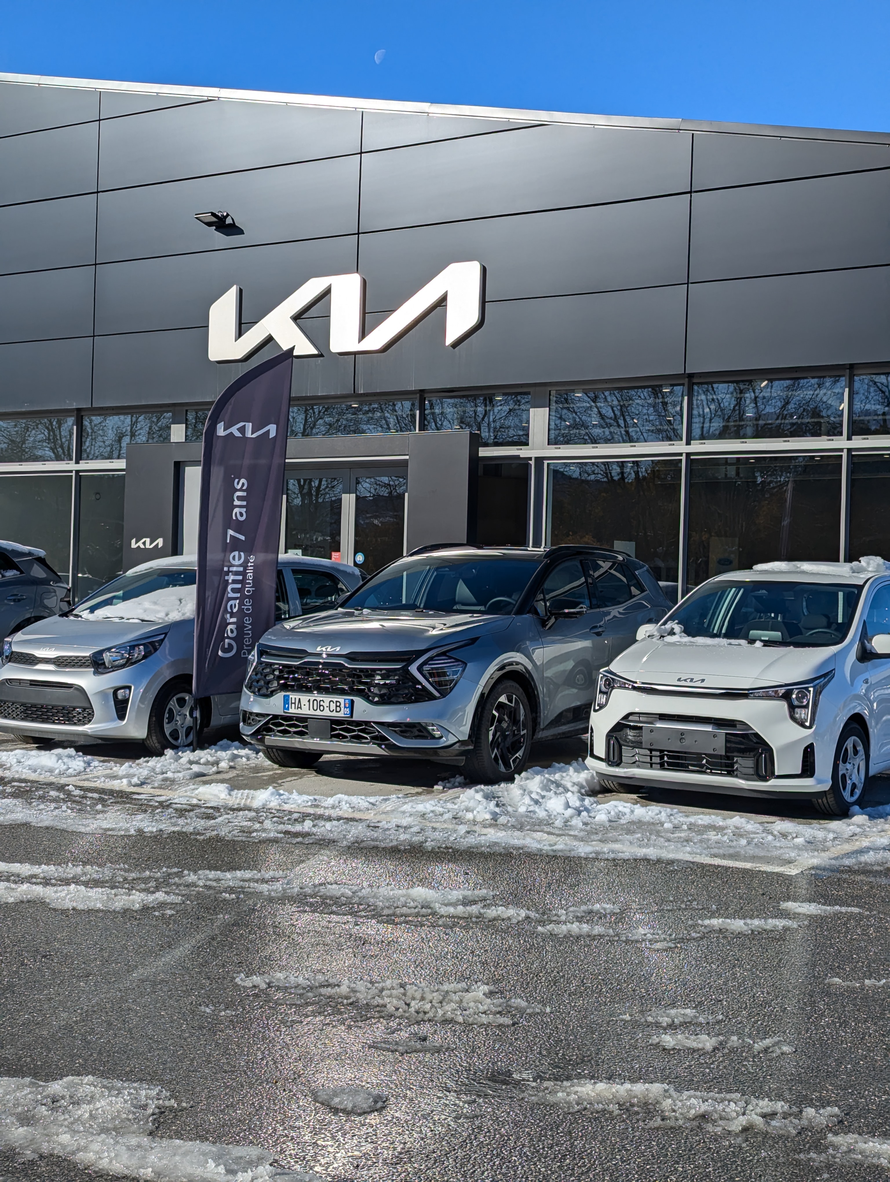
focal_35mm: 48
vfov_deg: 39.6
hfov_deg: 30.3
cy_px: 591
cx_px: 445
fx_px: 1641
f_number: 1.85
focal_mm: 6.81
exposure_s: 1/4739
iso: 42
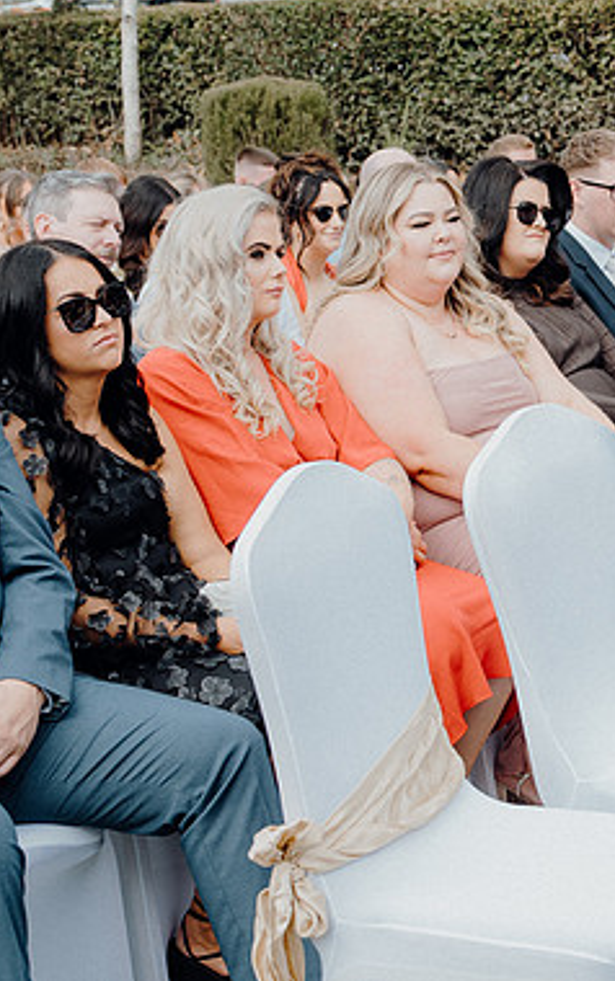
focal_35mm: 70
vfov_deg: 29.4
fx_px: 1874
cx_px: 662
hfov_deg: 18.0
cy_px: 487
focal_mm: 30
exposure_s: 1/400
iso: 125
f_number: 3.5
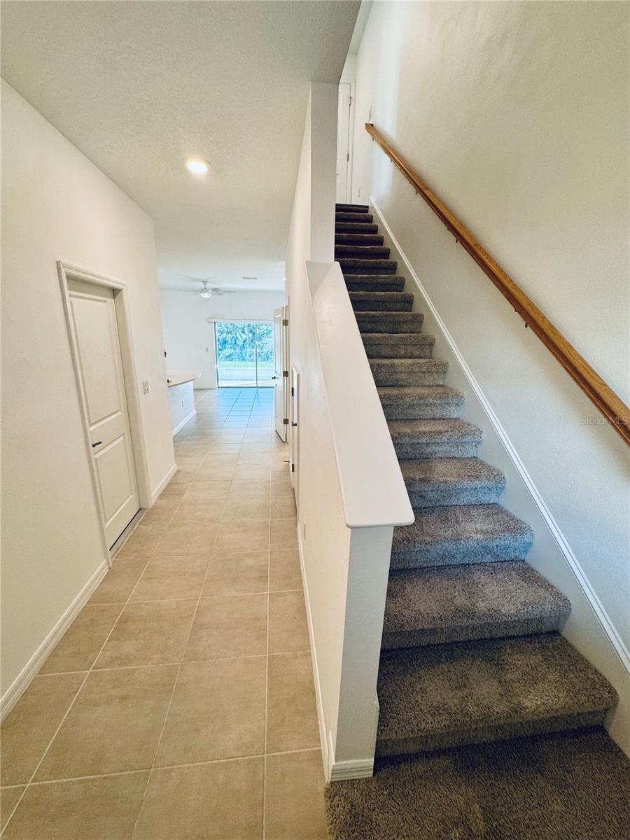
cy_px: 420
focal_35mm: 14
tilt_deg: -14.0
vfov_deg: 102.1
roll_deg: +0.0
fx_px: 340
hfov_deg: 85.7
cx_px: 315
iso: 125
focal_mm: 2.22
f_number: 2.2
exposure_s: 1/120
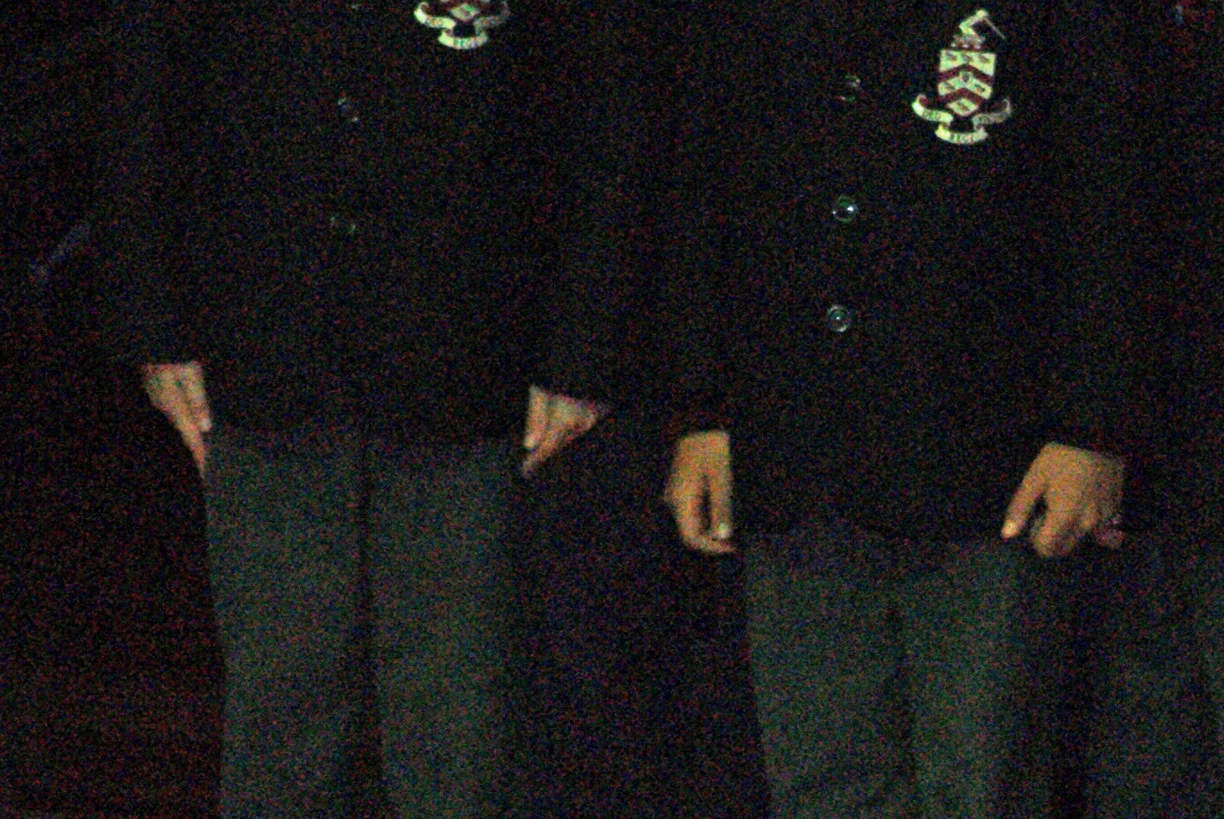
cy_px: 398
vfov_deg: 1.8
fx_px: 26040
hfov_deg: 2.7
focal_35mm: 765
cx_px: 1077
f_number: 5.6
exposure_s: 1/125
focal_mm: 180
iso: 400
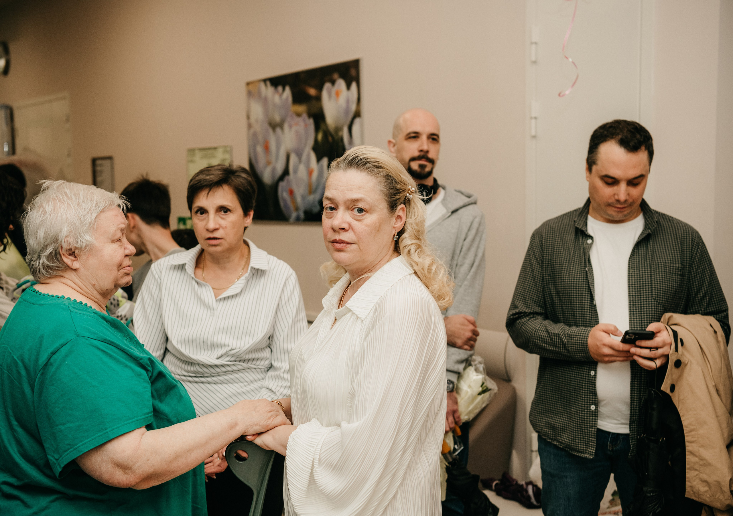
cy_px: 258
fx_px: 1006
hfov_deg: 40.0
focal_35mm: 49
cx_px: 360
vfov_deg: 28.8
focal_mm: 44
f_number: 3.5
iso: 400
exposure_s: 1/160
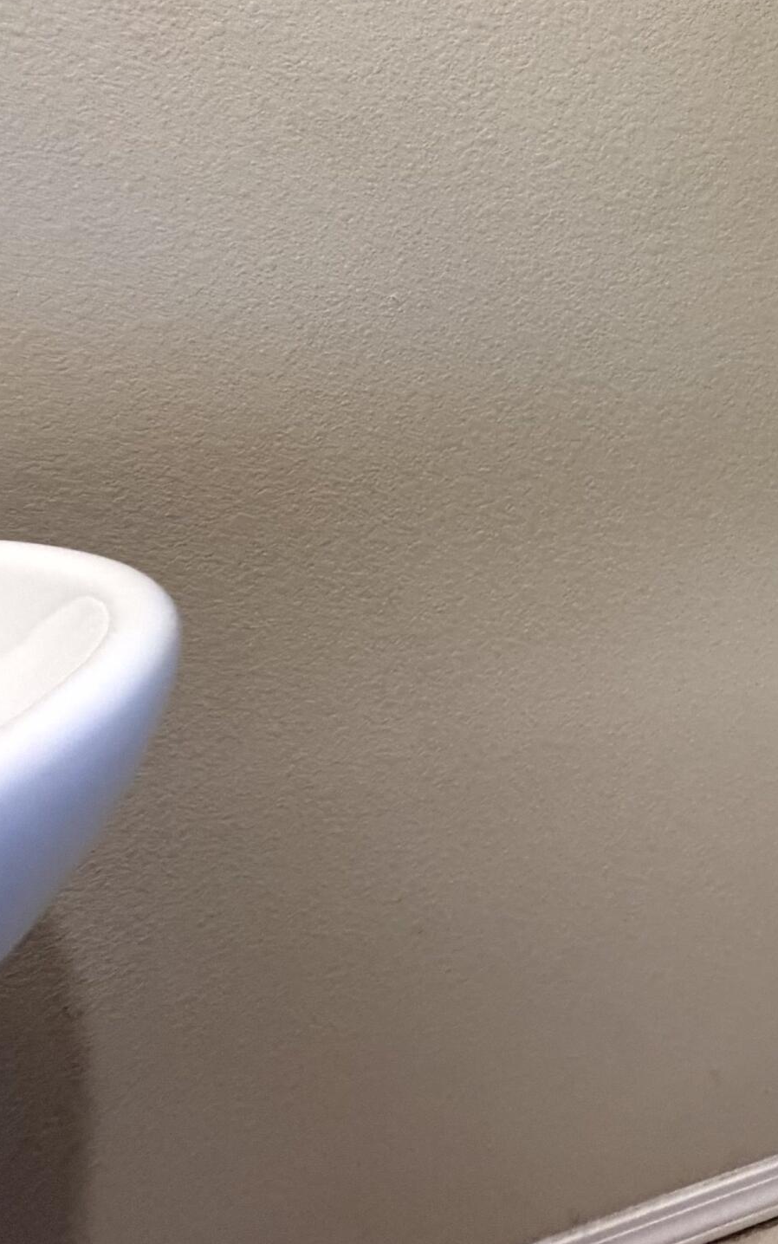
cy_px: 410
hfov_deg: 33.5
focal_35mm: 31
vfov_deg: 59.7
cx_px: 921
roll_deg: +3.2
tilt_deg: -8.3
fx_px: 1051
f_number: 2.2
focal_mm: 2.22
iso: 320
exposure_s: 1/60
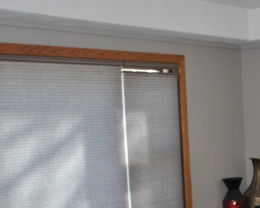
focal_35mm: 98
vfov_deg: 15.4
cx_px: 310
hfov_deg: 18.6
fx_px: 754
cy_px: 203
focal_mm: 18
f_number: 3.5
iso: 200
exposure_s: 1/60
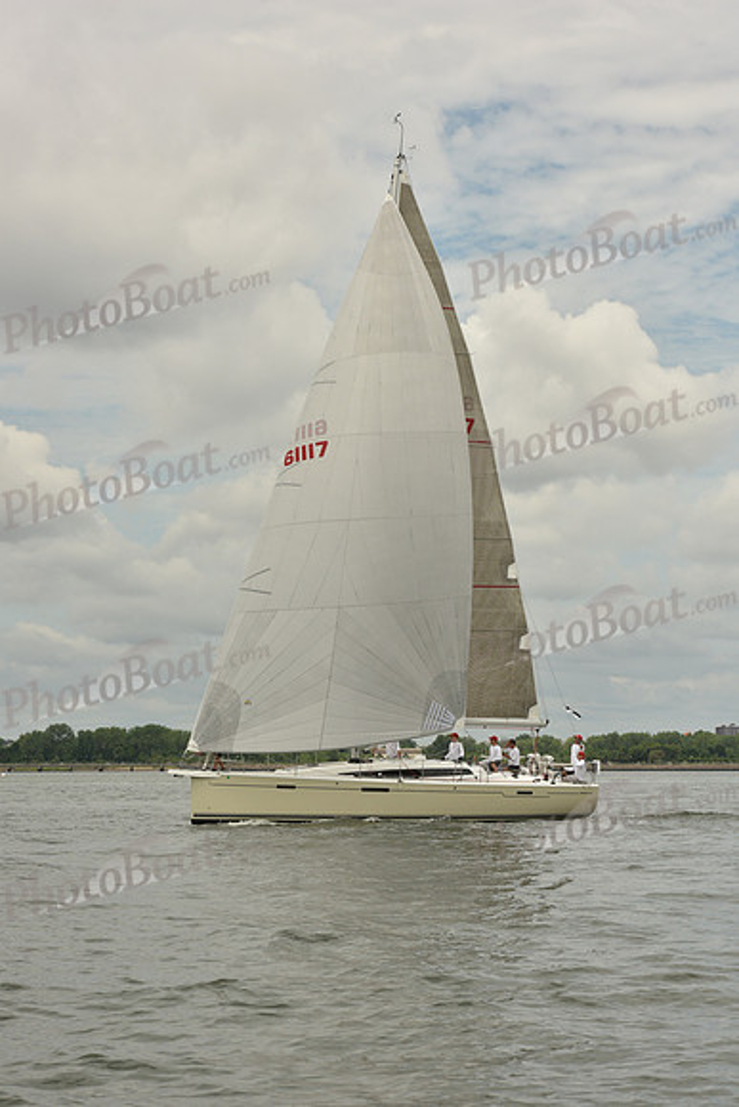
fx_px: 2769
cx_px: 370
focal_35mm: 90
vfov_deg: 22.6
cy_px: 554
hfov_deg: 15.2
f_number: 10
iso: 320
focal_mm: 90
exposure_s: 1/1000
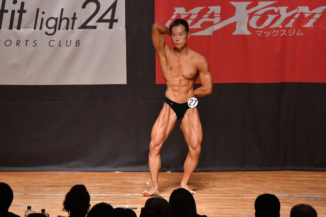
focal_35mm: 270
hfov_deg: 7.6
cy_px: 108
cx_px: 163
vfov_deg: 5.1
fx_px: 2444
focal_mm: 180
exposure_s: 1/400
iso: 12800
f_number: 5.6
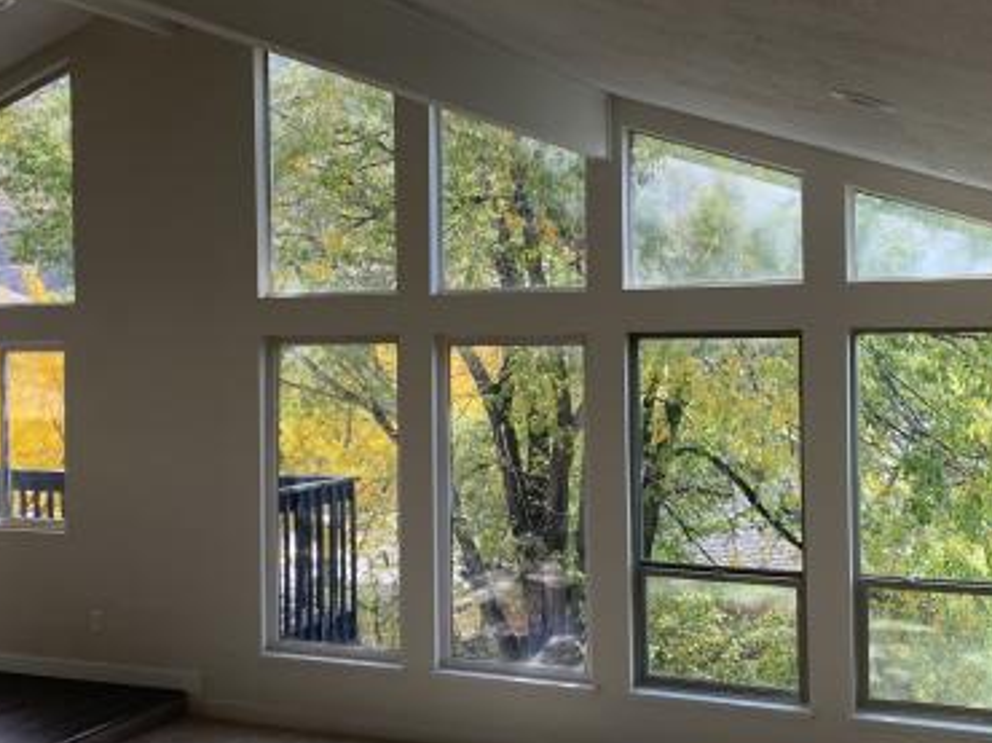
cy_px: 357
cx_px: 515
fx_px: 1289
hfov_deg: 42.1
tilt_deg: -1.6
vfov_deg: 32.1
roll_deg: +1.1
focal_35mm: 45
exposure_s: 1/122
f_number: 1.8
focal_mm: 4.25
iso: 32
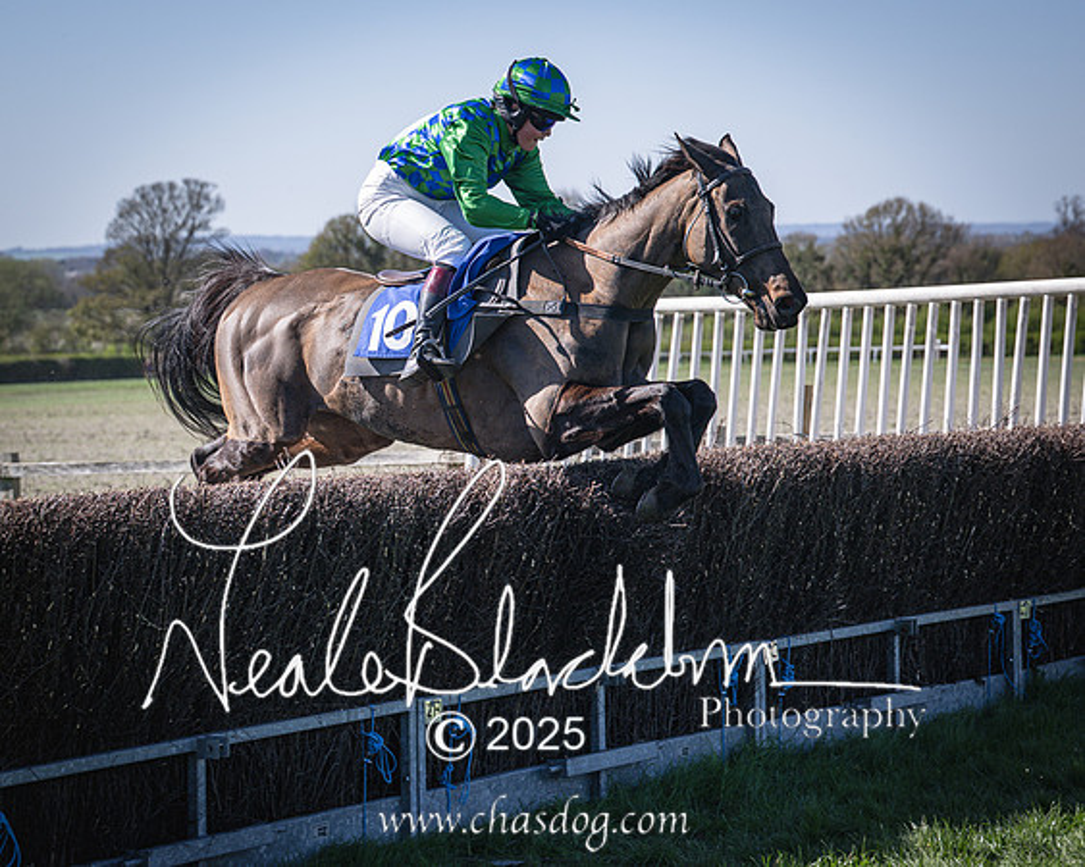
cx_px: 476
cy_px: 365
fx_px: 3460
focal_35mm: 108
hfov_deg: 17.8
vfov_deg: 14.3
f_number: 4
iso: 200
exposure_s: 1/1600
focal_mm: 70
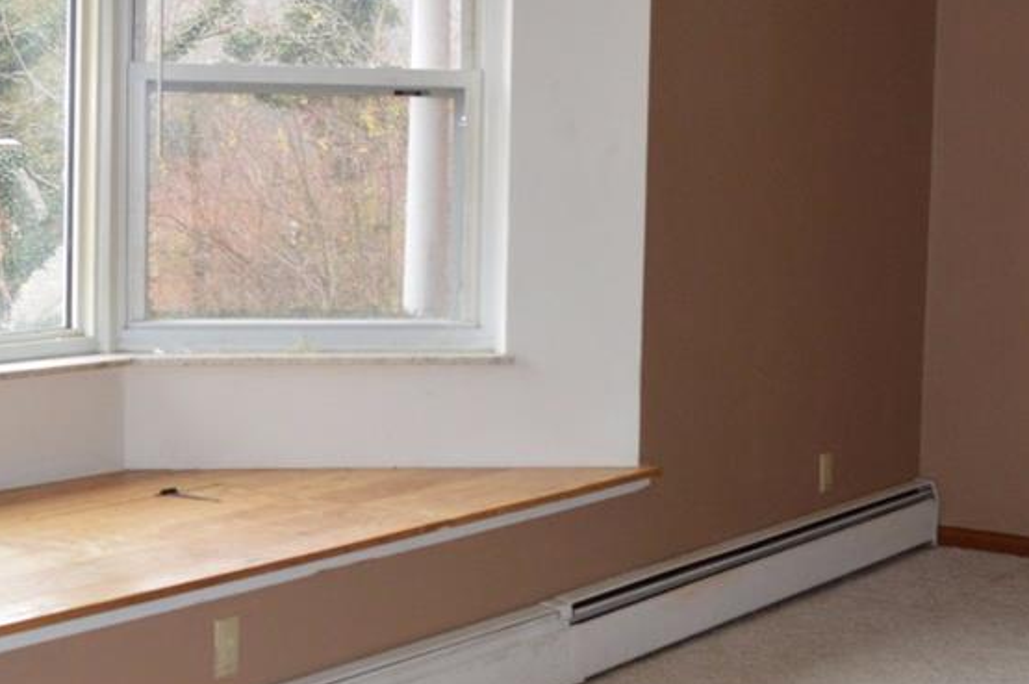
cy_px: 266
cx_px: 541
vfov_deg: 18.6
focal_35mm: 73
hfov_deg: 27.7
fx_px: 2085
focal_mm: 18
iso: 400
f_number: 4
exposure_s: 1/60
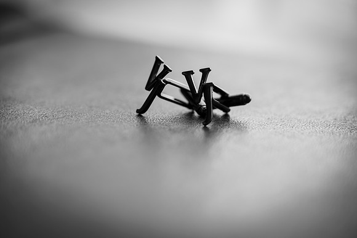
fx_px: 1140
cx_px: 178
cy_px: 119
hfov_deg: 17.8
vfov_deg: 11.9
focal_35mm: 115
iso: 640
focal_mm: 115
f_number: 4
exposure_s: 1/160
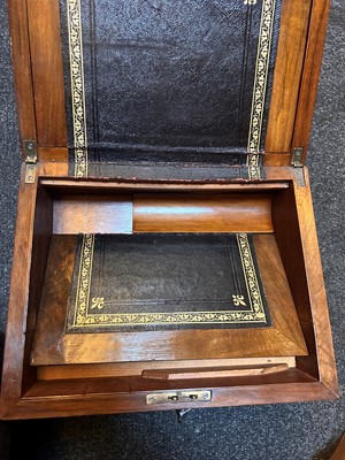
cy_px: 230
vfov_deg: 67.3
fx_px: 346
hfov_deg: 53.1
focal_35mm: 26
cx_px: 172
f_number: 1.5
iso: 500
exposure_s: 1/33
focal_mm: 5.7
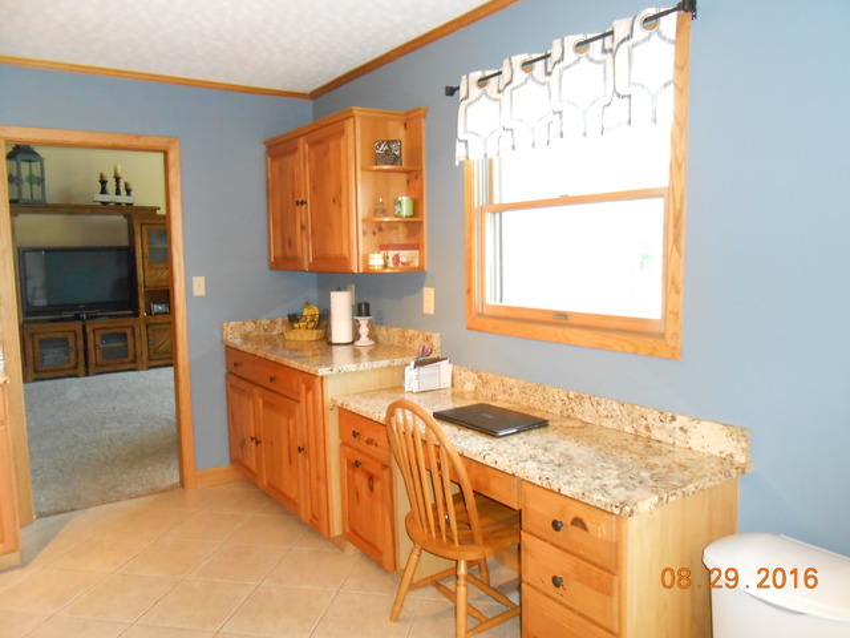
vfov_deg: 53.1
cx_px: 425
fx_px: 638
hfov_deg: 67.3
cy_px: 319
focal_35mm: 26
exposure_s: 1/25
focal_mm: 4.6
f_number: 3.5
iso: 640
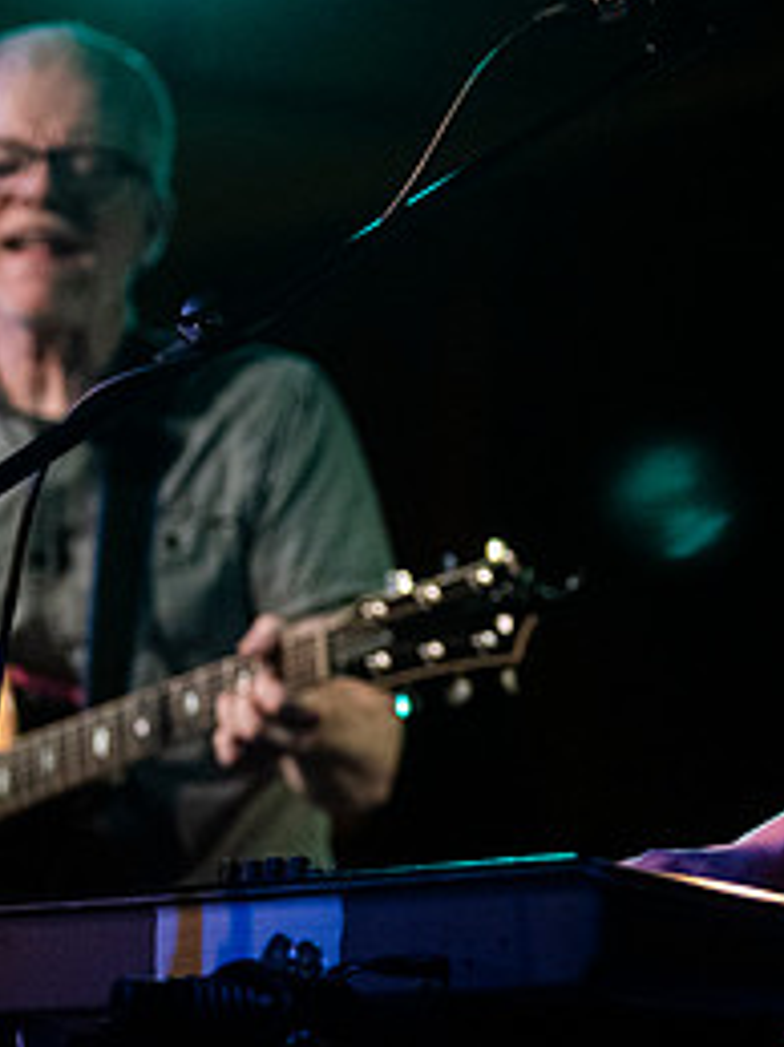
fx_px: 8221
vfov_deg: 7.3
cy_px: 177
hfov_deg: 5.5
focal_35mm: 272
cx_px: 400
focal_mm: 110
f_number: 3.2
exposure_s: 1/160
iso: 2000
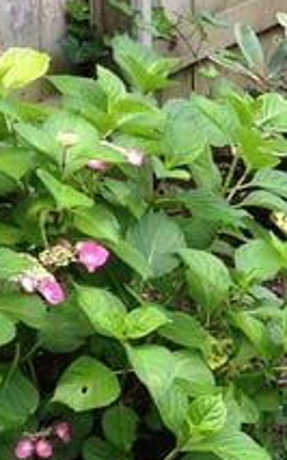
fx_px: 2229
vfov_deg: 11.7
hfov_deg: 7.2
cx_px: 434
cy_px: 78
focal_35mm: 178
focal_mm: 4.28
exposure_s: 1/162
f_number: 2.4
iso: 50
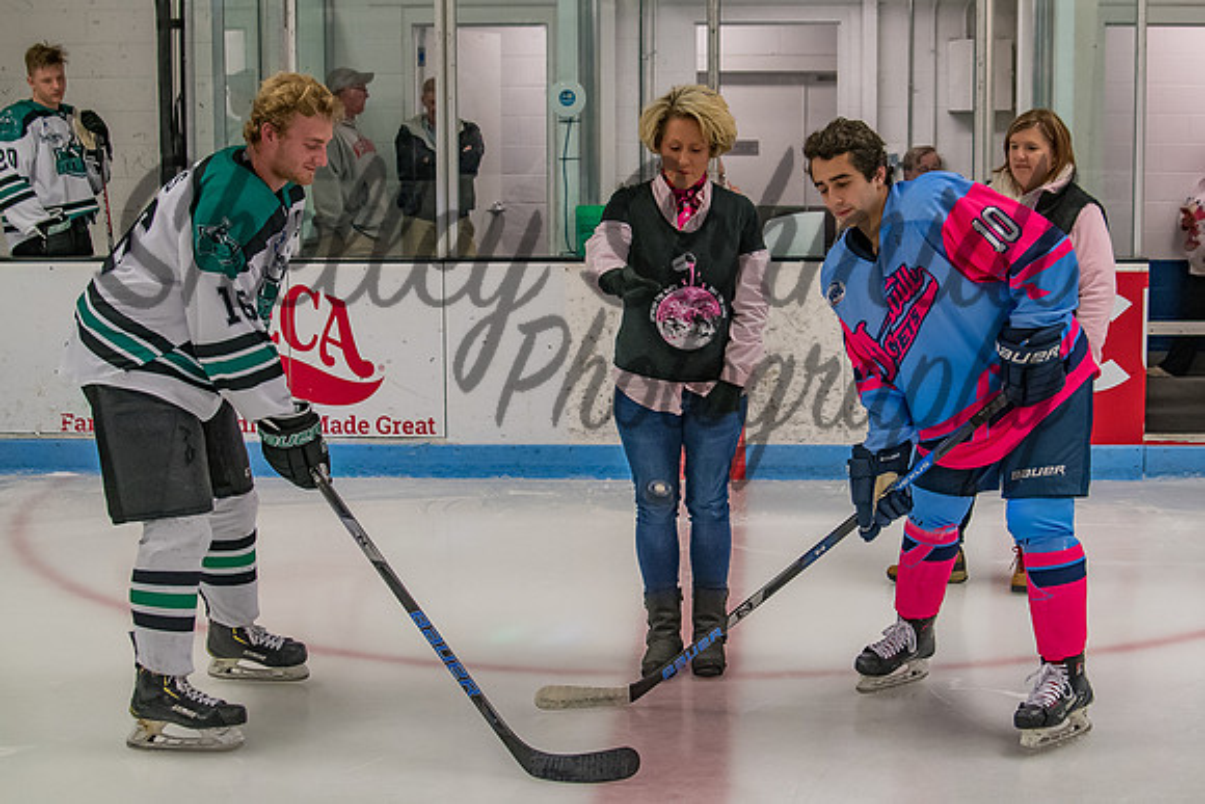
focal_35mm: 50
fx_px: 1679
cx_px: 714
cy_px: 332
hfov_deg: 39.3
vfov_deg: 26.9
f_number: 4
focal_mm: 28
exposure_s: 1/250
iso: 1600
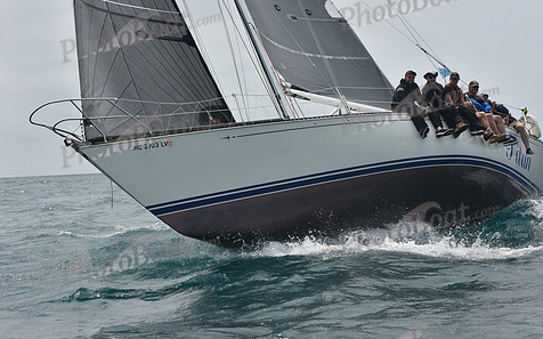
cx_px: 281
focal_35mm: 87
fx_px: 1287
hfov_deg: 23.8
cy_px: 182
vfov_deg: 15.0
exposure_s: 1/800
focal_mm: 70
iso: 250
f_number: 11
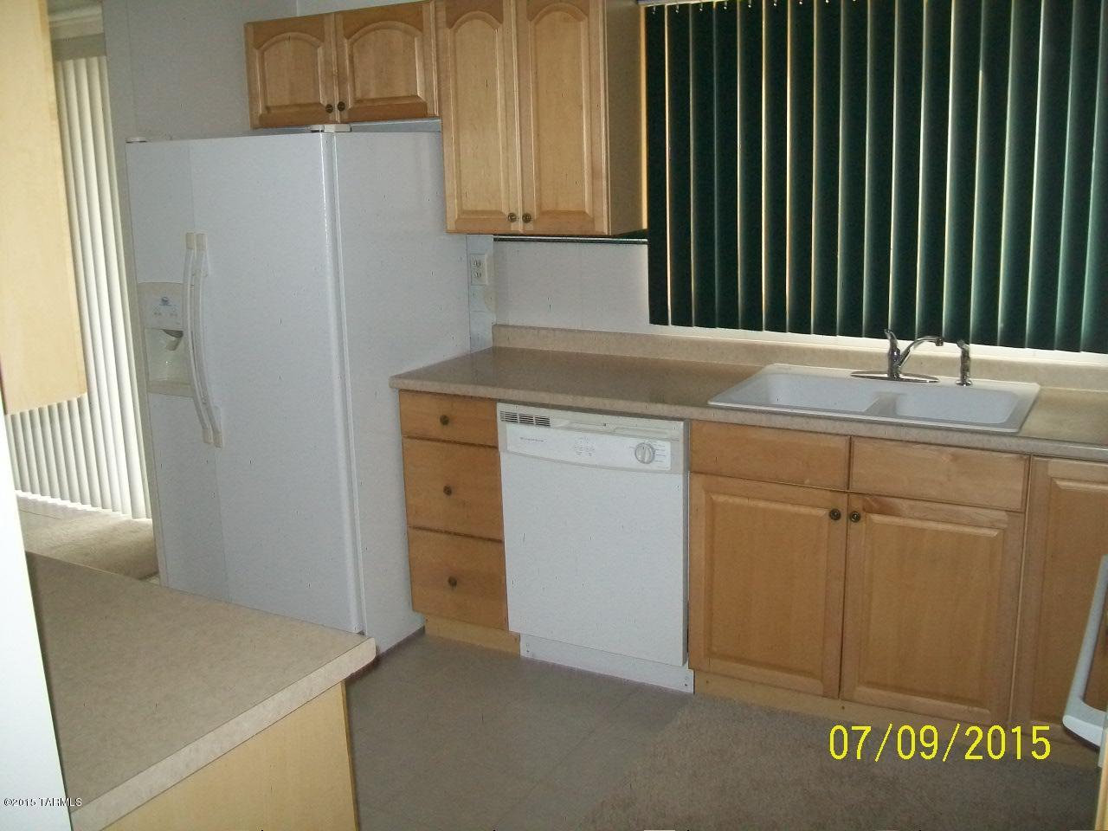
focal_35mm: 34
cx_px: 554
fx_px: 1088
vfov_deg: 41.8
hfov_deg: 54.0
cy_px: 416
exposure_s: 1/60
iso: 160
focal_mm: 6.1
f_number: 2.7
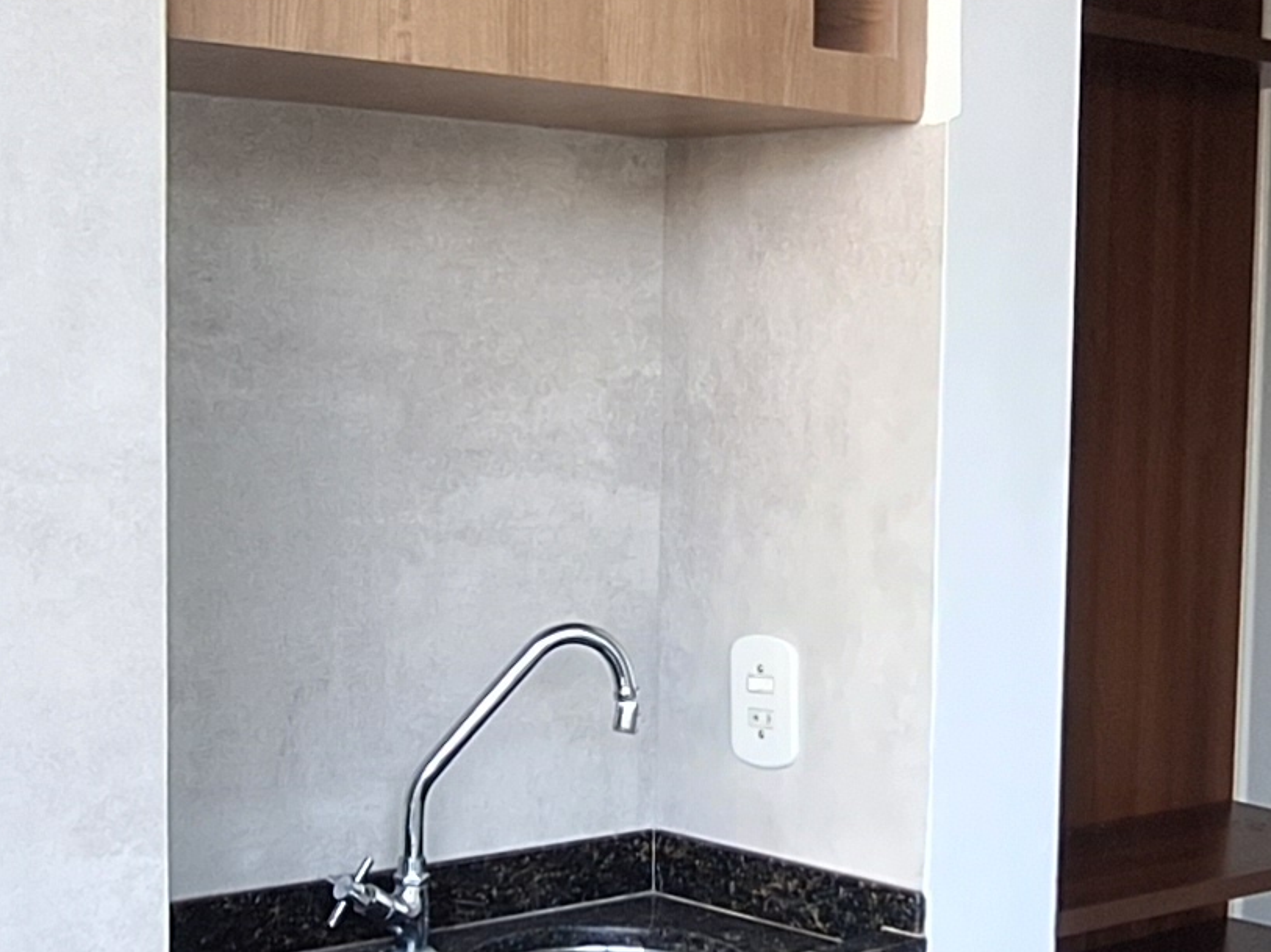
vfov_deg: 22.8
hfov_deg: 30.3
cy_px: 646
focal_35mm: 64
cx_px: 711
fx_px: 2349
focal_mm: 1.74
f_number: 2.2
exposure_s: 1/60
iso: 40
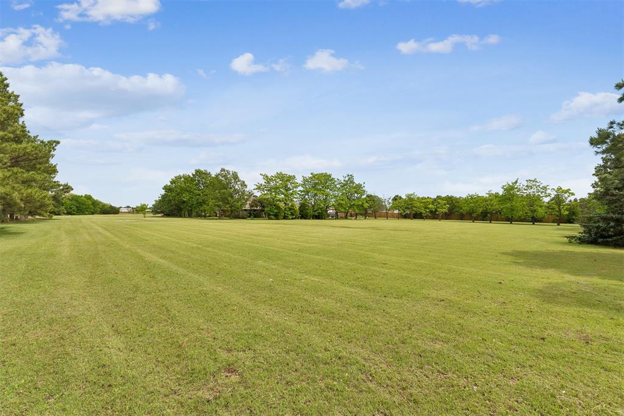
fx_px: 260
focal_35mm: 15
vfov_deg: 77.3
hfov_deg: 100.4
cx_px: 312
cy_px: 208
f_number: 8
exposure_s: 1/640
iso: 200
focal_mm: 10
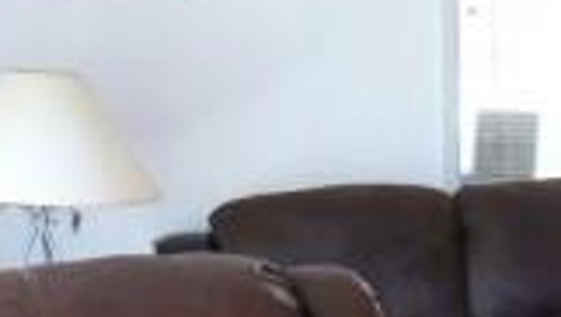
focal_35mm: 104
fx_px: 1549
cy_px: 338
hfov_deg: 18.9
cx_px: 742
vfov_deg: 11.5
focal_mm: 4.3
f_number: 3.3
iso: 320
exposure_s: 1/60
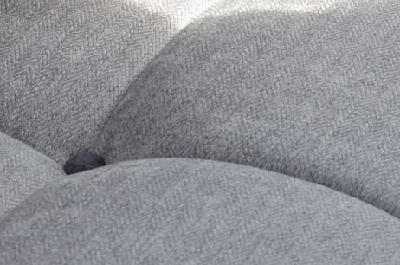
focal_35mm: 258
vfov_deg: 5.1
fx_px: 2858
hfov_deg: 8.0
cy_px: -419
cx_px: 208
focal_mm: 31
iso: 100
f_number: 4.5
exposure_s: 1/80
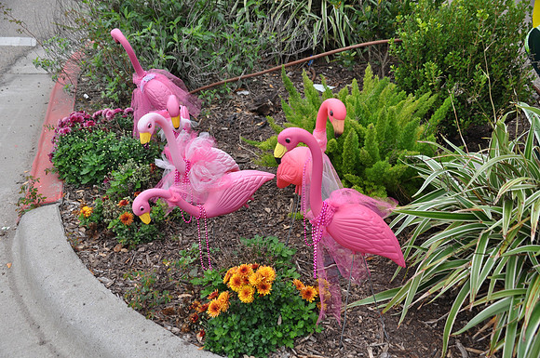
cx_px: 270
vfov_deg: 31.8
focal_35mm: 42
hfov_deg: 46.5
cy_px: 179
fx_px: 629
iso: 200
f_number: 5.6
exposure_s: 1/30
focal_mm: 28
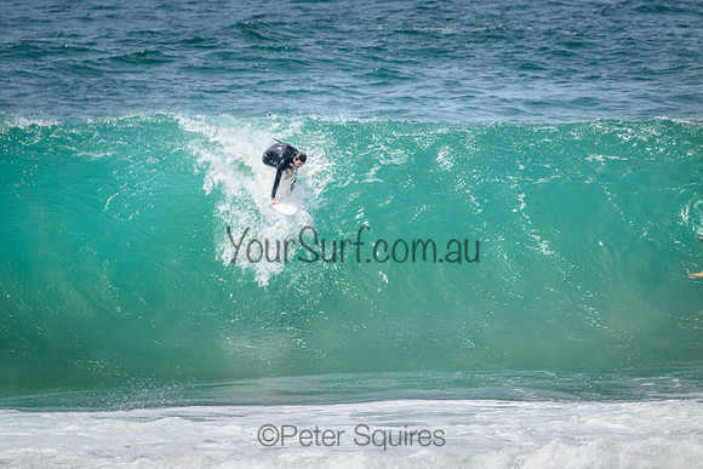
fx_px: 15625
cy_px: 234
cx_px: 352
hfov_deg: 2.6
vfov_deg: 1.7
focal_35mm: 800
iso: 1100
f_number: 11
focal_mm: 800
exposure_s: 1/2000
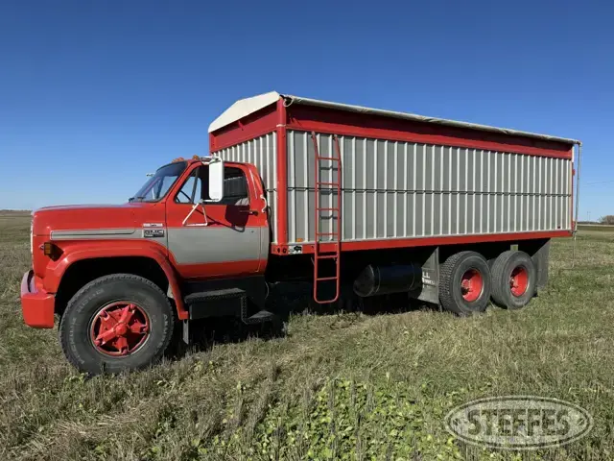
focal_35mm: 24
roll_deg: +0.8
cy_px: 230
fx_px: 426
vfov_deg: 56.8
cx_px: 307
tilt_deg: -4.9
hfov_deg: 71.6
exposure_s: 1/5348
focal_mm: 6.86
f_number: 1.78
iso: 80
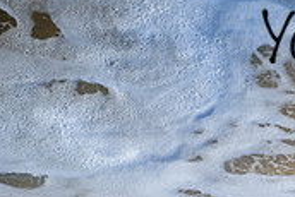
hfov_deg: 0.7
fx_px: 24333
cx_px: 490
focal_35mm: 2967
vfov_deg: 0.5
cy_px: 3
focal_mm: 800
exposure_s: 1/2500
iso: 360
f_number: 6.3
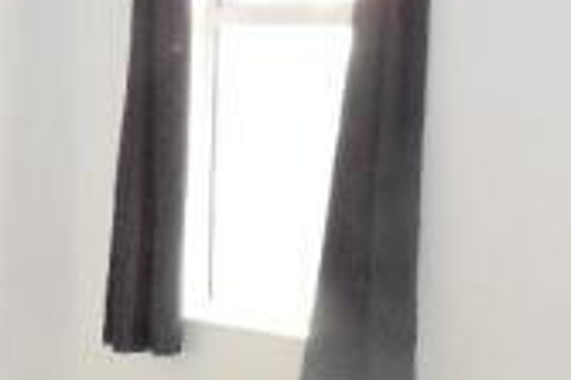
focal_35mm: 87
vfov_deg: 15.0
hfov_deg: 23.3
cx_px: 364
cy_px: 481
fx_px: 1379
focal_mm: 4.2
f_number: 3.3
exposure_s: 1/90
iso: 100
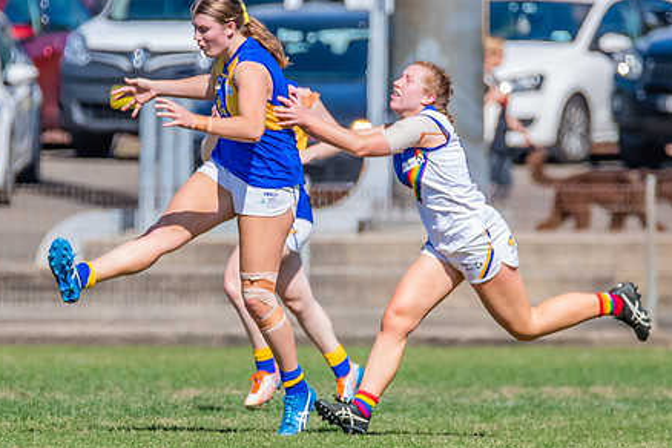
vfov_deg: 1.1
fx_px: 22846
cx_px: 248
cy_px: 252
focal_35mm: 1224
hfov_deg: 1.7
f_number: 9
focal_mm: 600
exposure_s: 1/1600
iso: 800
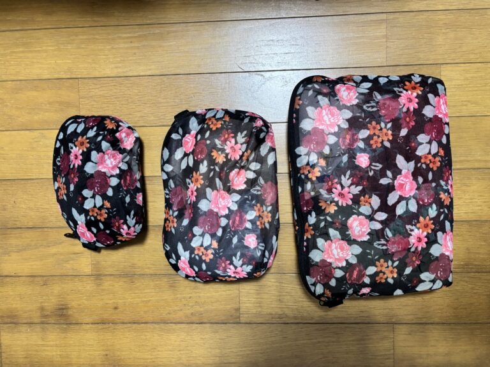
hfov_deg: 67.3
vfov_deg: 53.1
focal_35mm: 26
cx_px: 245
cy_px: 184
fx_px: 368
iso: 250
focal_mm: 5.96
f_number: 1.6
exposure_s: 1/50
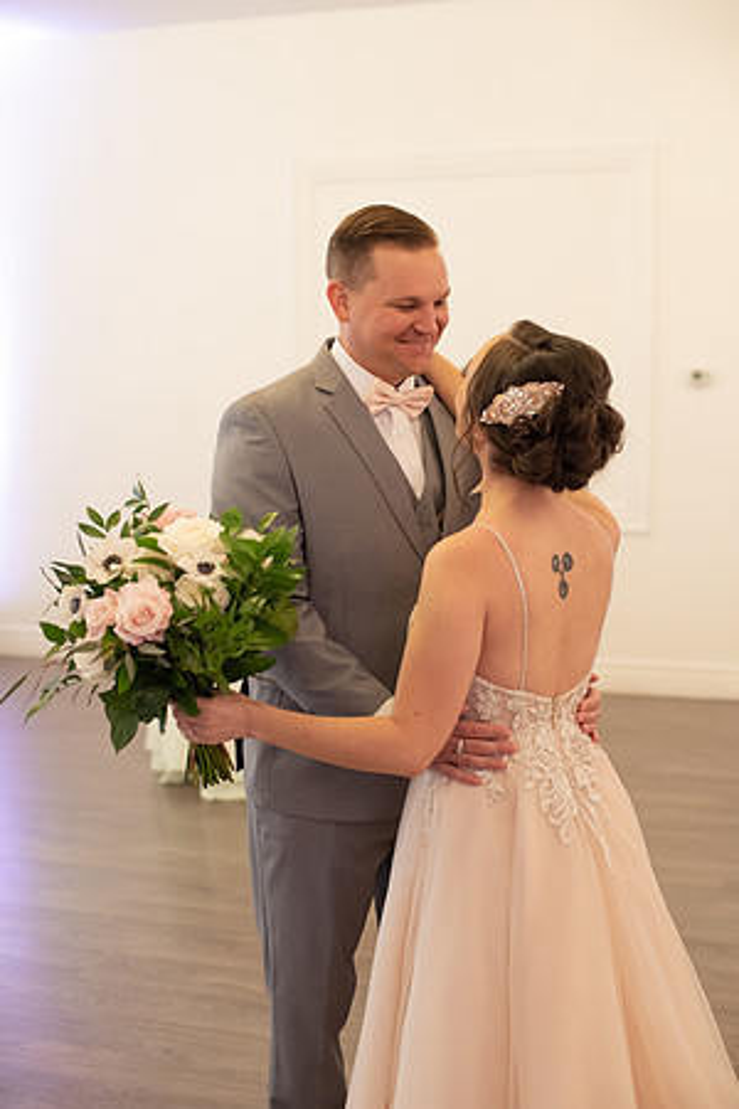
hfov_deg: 27.0
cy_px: 554
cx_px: 370
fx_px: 1539
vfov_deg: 39.6
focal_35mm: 50
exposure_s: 1/200
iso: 1600
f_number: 2.8
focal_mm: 50
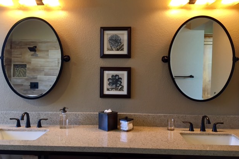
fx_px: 206
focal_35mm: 31
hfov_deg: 60.3
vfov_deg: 42.2
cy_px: 71
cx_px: 119
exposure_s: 1/30
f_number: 2.2
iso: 80
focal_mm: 4.15
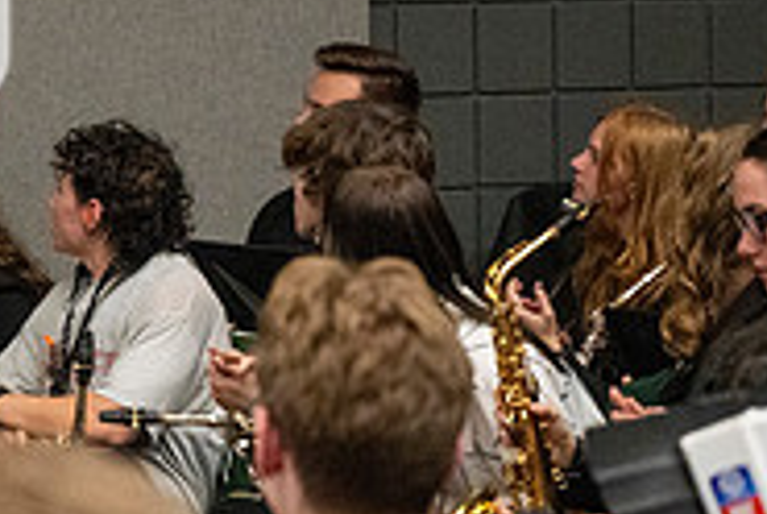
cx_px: -303
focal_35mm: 219
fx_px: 4673
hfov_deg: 9.2
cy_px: 6
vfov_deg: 6.3
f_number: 4
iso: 10000
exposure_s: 1/500
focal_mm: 70
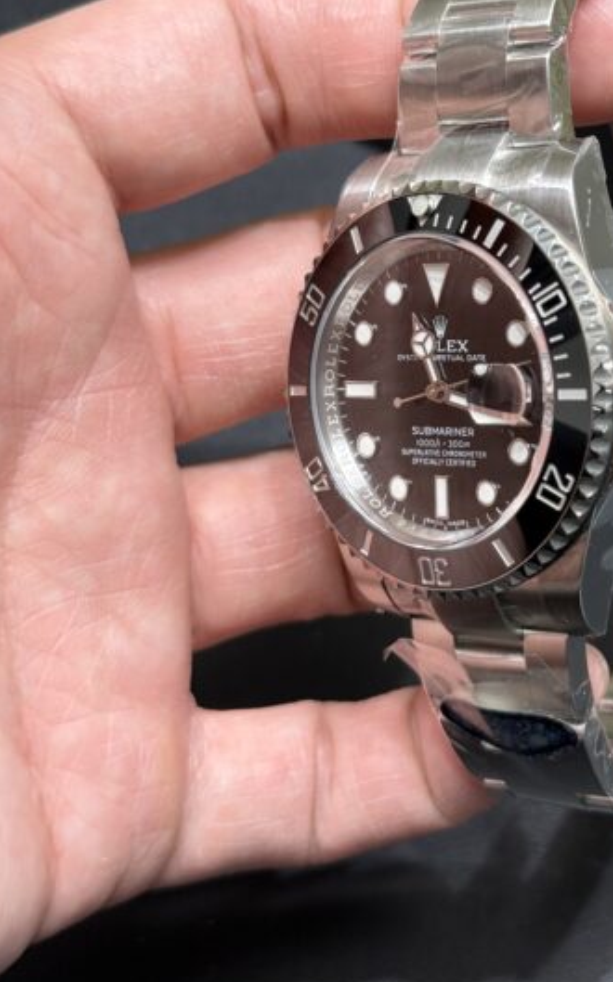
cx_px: 509
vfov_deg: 26.7
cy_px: 382
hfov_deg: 16.8
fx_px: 2061
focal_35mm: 77
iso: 64
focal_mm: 6.76
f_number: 1.78
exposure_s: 1/50
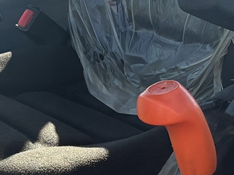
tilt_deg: -16.1
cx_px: -129
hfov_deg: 12.7
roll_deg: -2.2
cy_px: 68
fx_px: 993
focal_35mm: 147
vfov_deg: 10.1
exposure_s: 1/933
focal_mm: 5.96
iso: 64
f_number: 1.6
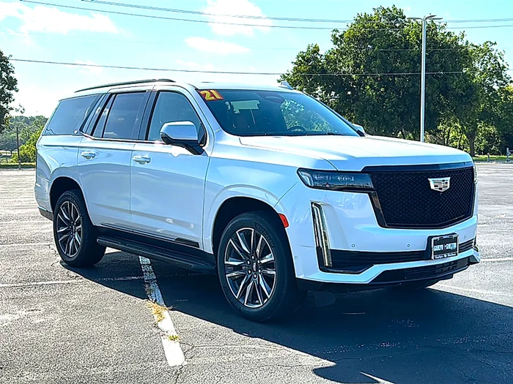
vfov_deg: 36.8
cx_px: 256
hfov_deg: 47.9
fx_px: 578
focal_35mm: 39
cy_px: 192
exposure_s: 1/3891
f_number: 1.78
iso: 80
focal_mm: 6.86
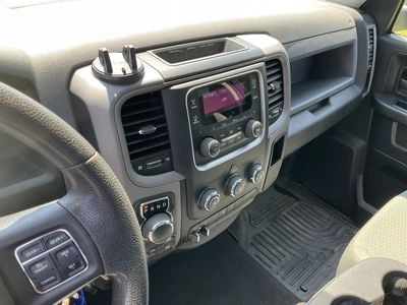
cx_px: 204
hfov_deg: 61.7
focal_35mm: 29
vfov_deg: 48.2
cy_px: 152
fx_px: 341
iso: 50
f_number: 1.8
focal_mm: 3
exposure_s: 1/122
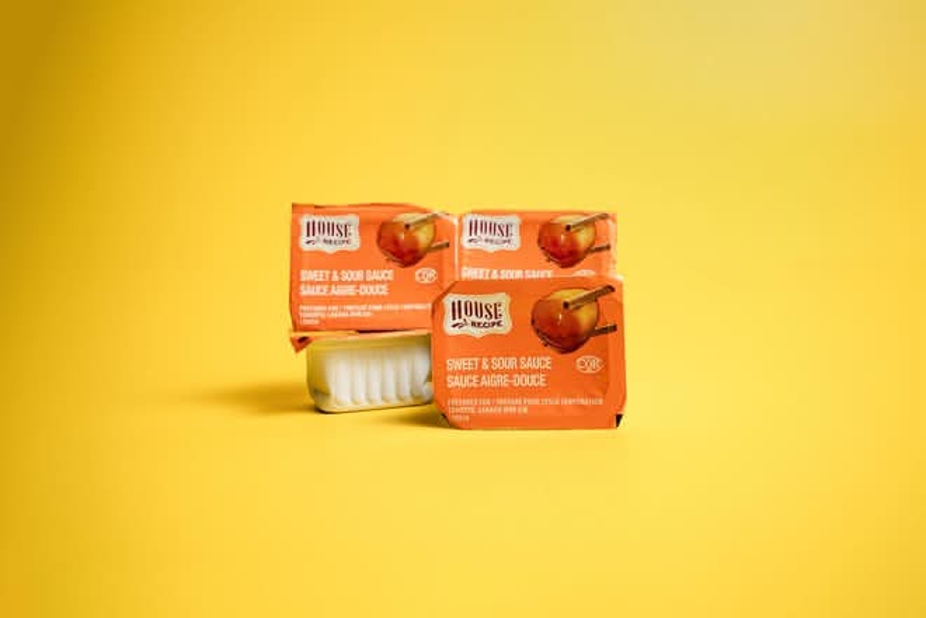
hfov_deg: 54.4
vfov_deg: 37.9
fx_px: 900
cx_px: 463
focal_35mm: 35
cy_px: 309
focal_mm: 35
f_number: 9
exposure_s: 1/160
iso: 320
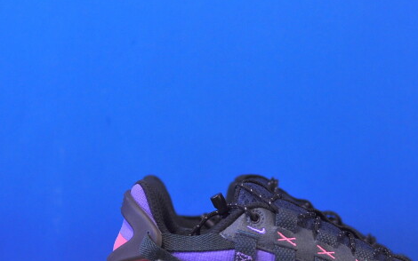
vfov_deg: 10.1
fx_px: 1481
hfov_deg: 16.0
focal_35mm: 130
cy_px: 202
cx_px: 299
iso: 250
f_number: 2.5
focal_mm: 50
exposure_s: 1/320
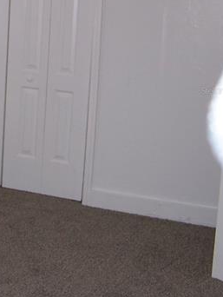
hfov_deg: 19.3
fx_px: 635
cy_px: 90
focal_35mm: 74
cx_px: -10
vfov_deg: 26.1
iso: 80
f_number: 2.8
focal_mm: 5.5
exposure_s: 1/60
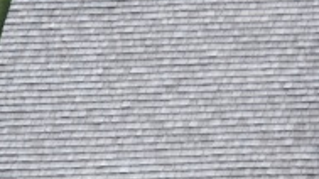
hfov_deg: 5.8
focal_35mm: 366
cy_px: 72
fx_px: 3096
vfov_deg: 3.3
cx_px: 483
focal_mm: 55
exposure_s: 1/125
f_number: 5.6
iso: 100
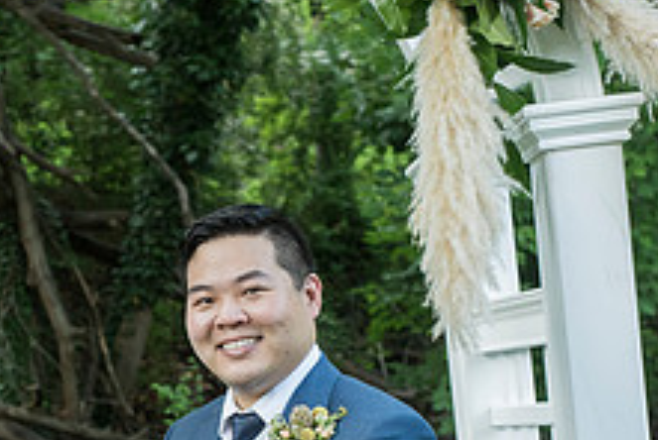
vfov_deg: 10.4
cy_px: 483
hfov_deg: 15.5
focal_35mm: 131
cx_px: 104
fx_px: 2398
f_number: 5.6
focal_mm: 50
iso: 1250
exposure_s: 1/100
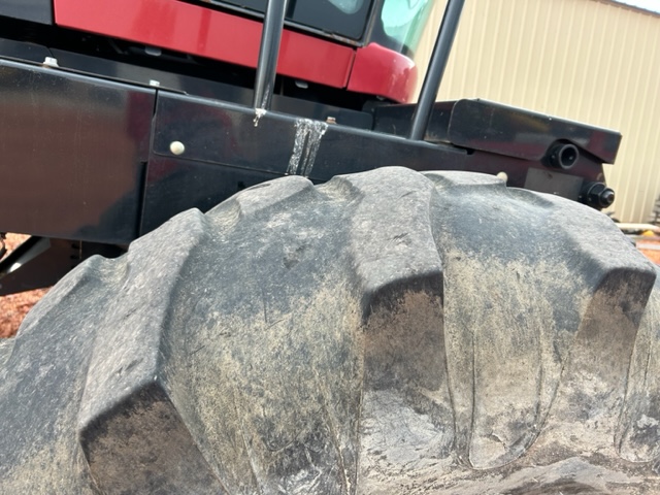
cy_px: 248
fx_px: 496
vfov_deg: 53.1
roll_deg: -5.6
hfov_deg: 67.3
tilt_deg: -6.6
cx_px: 330
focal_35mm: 26
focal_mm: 5.7
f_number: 1.5
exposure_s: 1/148
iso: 32
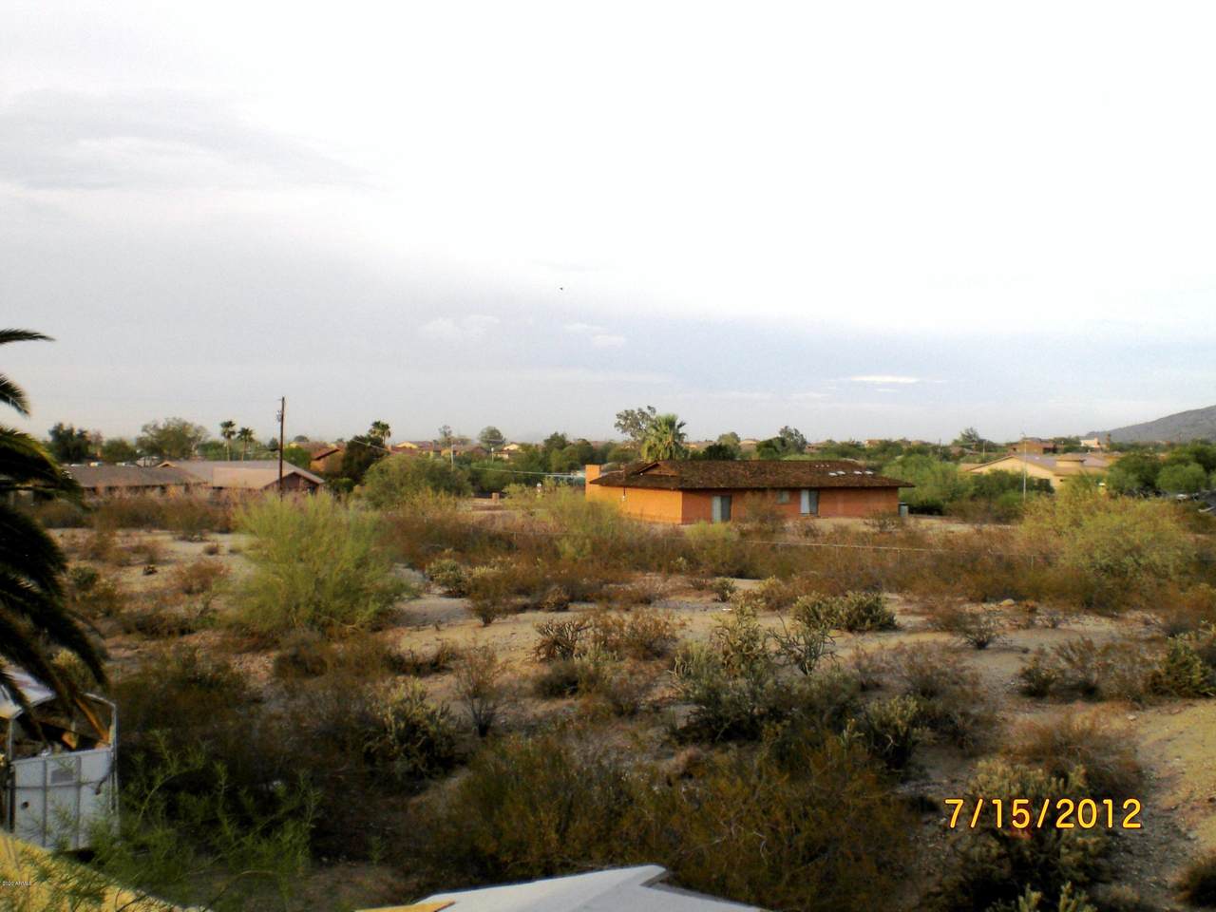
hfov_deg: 49.0
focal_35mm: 38
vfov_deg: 37.7
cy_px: 456
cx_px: 608
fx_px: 1335
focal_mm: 6.3
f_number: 4.4
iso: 50
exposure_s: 1/400
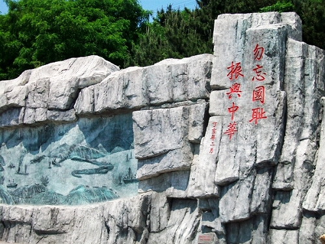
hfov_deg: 31.2
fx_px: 582
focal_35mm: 62
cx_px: 162
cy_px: 122
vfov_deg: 23.7
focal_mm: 11
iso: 64
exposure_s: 1/500
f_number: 4.1
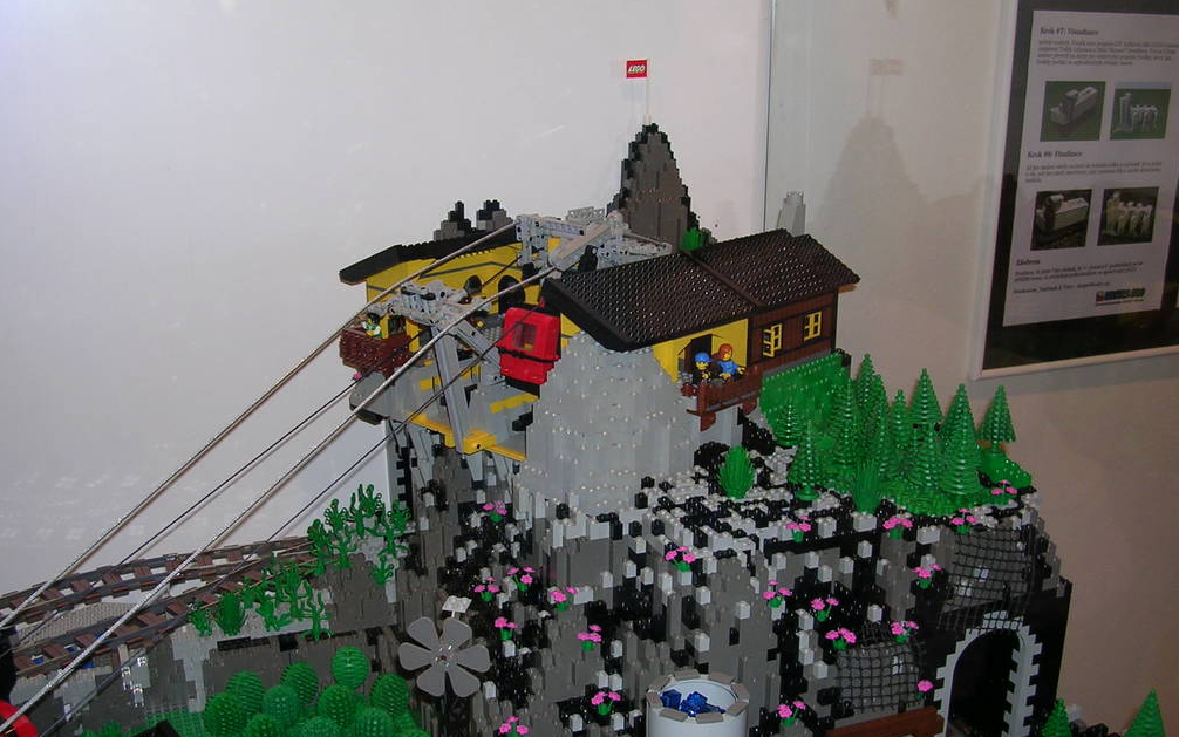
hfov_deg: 48.2
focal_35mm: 41
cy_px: 414
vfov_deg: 31.2
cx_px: 590
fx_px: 1318
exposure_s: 1/60.1
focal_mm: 5.8
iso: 50
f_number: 2.8
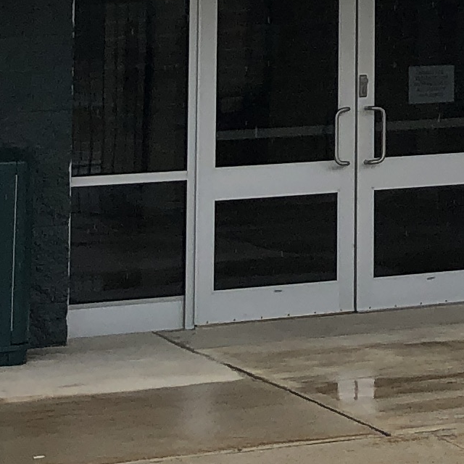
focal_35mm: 156
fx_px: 2366
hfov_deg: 10.5
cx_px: 832
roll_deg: +2.1
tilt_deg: +9.3
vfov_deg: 10.6
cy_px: -341
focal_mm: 4
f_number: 1.8
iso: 20
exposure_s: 1/539
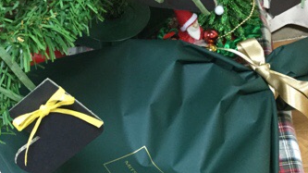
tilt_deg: -51.4
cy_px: 116
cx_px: 130
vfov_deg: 18.5
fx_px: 531
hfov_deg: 32.3
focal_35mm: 65
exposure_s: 1/20
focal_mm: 3.3
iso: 200
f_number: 2.4
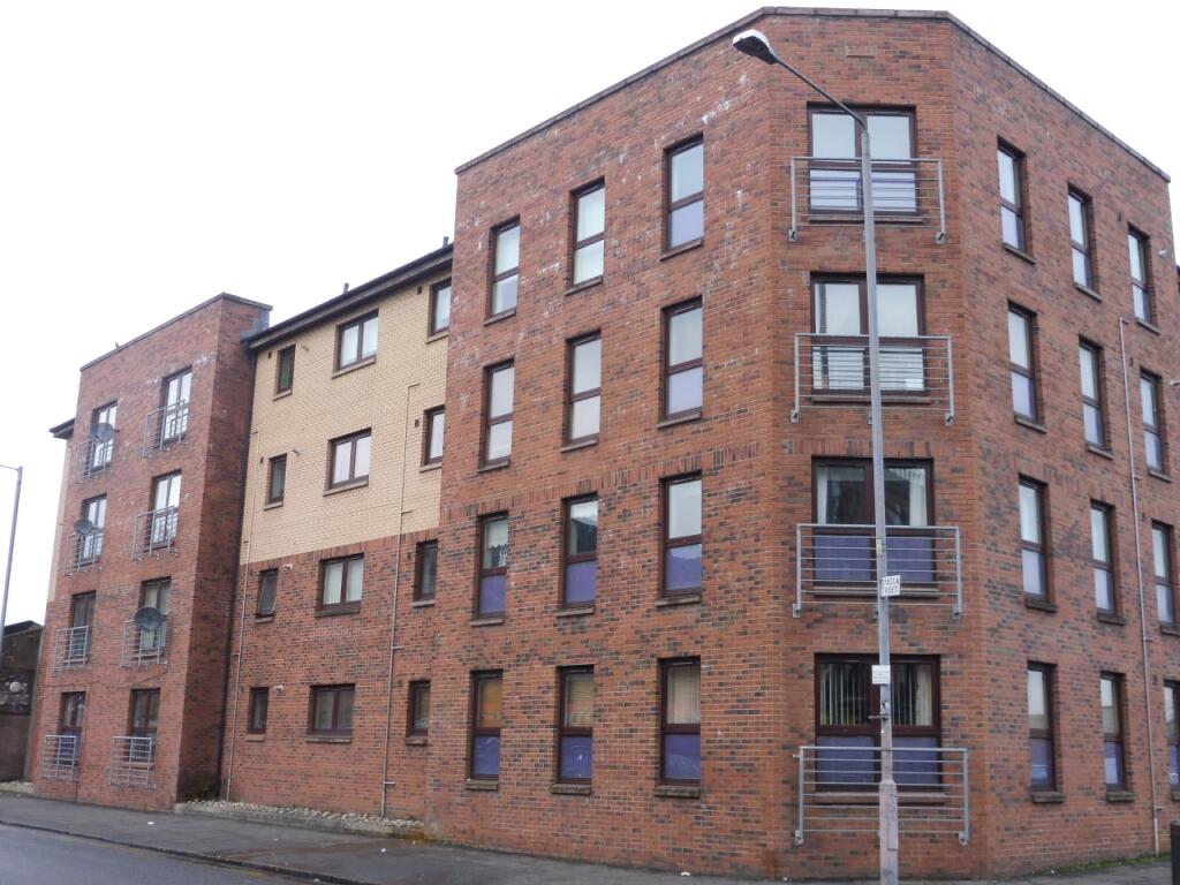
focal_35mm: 39
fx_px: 1329
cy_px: 442
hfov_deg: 47.9
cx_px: 590
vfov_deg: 36.8
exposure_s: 1/60
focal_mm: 6.9
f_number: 3.9
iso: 100
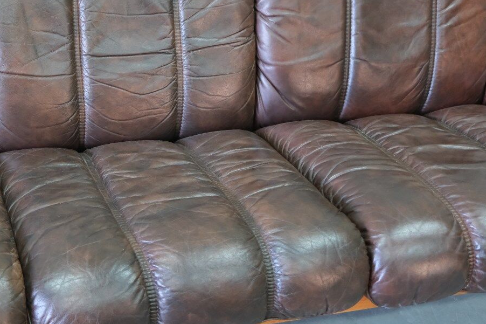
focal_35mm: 55
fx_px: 742
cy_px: 122
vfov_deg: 24.5
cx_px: 155
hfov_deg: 35.8
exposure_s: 1/40
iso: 3200
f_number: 4
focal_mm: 26
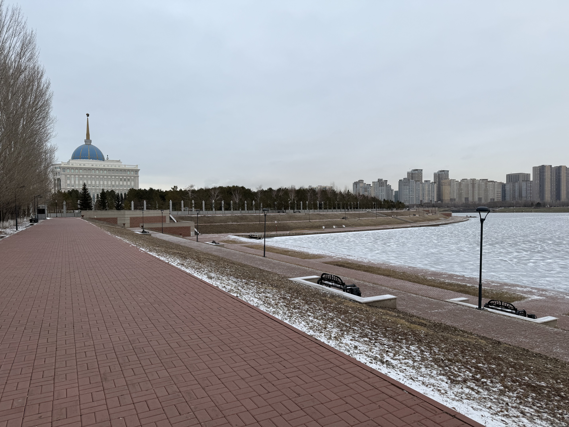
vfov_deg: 56.8
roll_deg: -0.1
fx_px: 394
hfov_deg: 71.6
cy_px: 214
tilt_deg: -2.2
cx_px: 284
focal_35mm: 24
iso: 64
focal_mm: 6.76
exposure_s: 1/204
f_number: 1.78
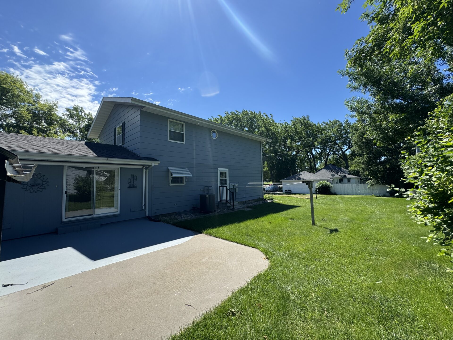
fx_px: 183
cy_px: 170
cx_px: 226
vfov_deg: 85.7
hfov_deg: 102.1
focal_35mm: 14
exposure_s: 1/1034
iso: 50
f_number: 2.2
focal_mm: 2.22
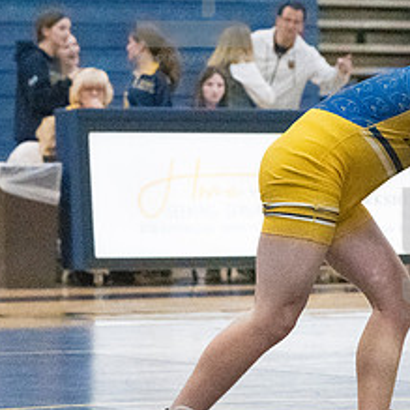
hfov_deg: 5.6
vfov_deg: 5.6
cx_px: 459
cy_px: 255
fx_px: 4167
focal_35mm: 311
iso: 8000
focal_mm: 92
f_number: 4.5
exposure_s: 1/1000
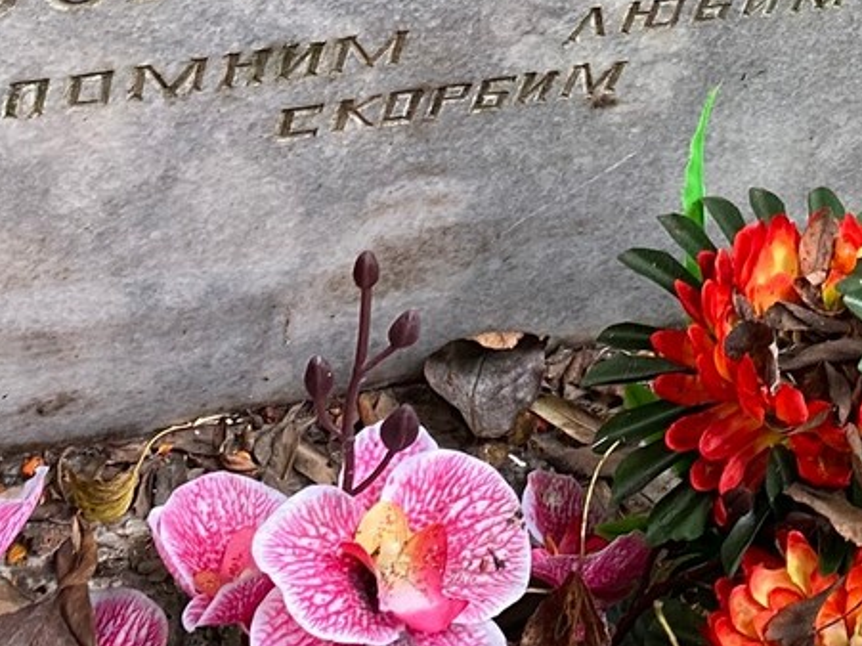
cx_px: 631
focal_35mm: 83
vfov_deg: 16.4
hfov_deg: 23.4
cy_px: -279
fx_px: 2066
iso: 125
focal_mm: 4.25
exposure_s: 1/87
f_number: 1.8
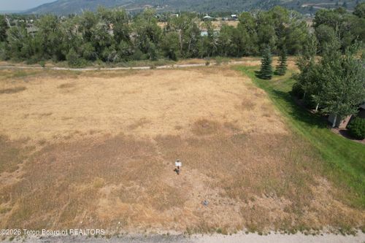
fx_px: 223
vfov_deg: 57.2
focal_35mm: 22
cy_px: 122
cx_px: 182
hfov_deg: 78.6
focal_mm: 8.38
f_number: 2.8
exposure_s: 1/2000
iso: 110
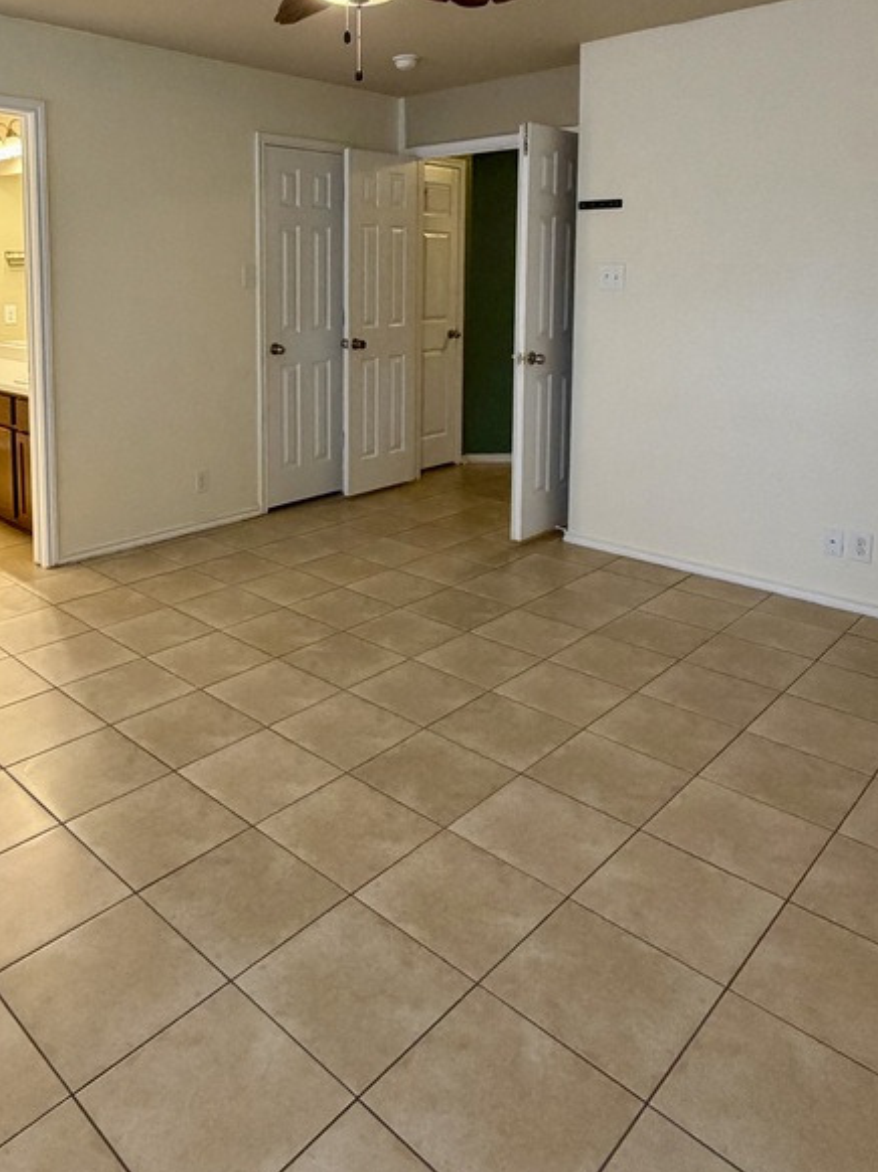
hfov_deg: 52.3
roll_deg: +0.8
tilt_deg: -6.6
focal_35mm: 26
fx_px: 880
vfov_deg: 65.2
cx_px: 314
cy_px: 371
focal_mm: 2.22
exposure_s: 1/60
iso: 250
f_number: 2.2
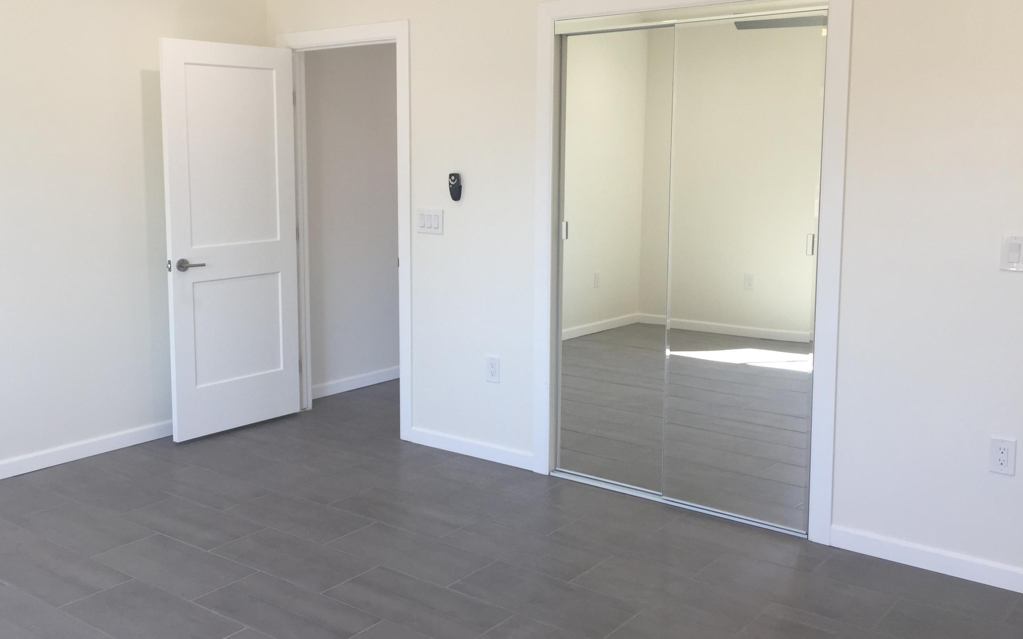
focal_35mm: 36
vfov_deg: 35.3
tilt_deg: -6.7
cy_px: 287
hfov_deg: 53.8
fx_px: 1004
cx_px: 443
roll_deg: -0.4
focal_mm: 4.15
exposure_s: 1/60
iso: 32
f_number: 2.2
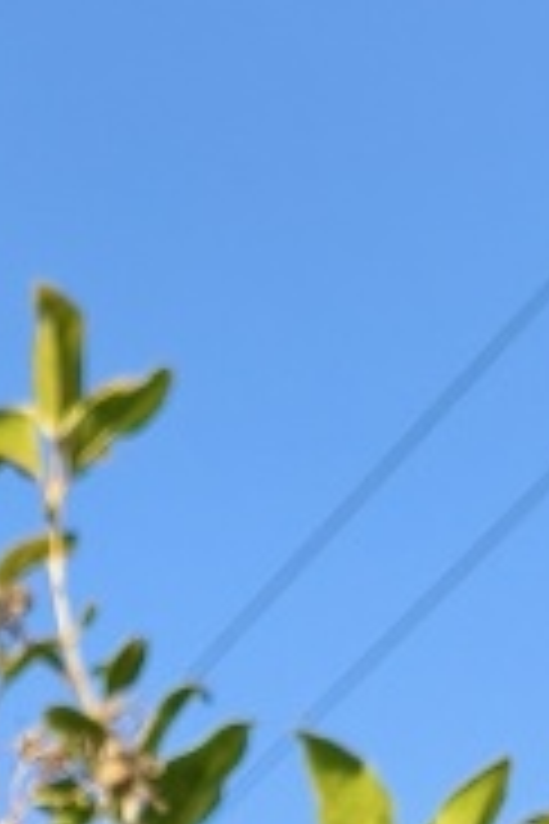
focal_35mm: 158
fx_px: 3614
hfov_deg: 8.1
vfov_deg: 10.8
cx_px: -680
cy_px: 2051
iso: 80
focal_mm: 4.94
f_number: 1.5
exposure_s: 1/315
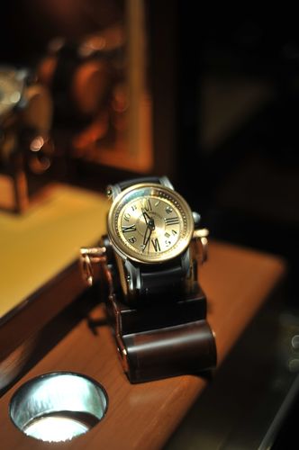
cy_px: 225
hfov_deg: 26.9
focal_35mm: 50
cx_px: 150
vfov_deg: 39.6
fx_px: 625
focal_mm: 50
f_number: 1.8
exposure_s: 1/200
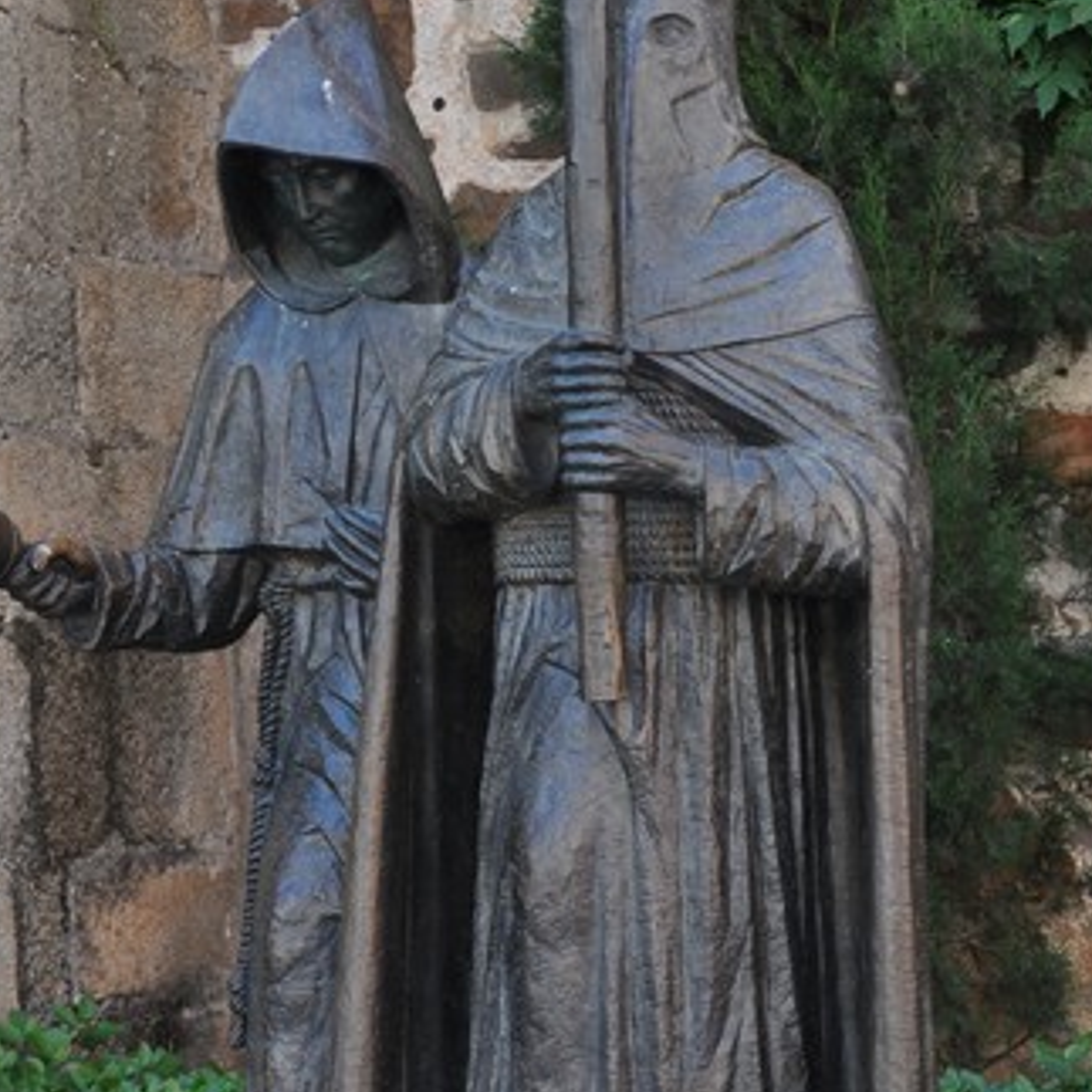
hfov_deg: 15.2
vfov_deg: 15.2
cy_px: 521
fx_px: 4104
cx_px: 494
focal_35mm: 115
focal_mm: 38
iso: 400
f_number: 5.6
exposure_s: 1/125
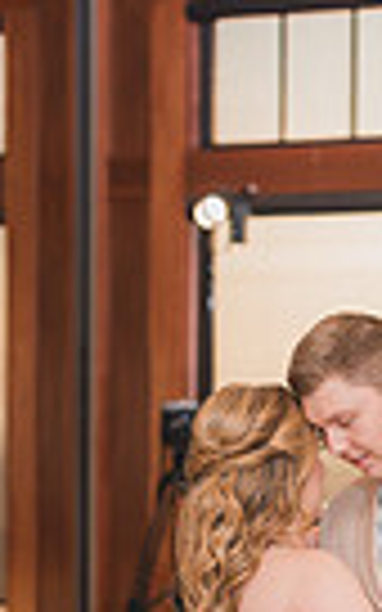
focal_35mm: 168
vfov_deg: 12.3
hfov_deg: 7.8
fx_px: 2798
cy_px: 675
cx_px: 413
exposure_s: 1/250
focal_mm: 50
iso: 125
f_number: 1.8
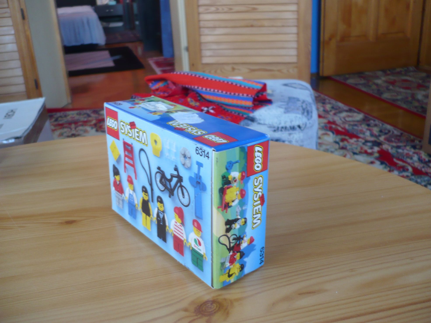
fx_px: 436
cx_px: 216
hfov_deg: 52.6
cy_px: 162
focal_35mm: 35
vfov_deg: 40.7
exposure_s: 1/25
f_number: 2.8
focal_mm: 5.8
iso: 100
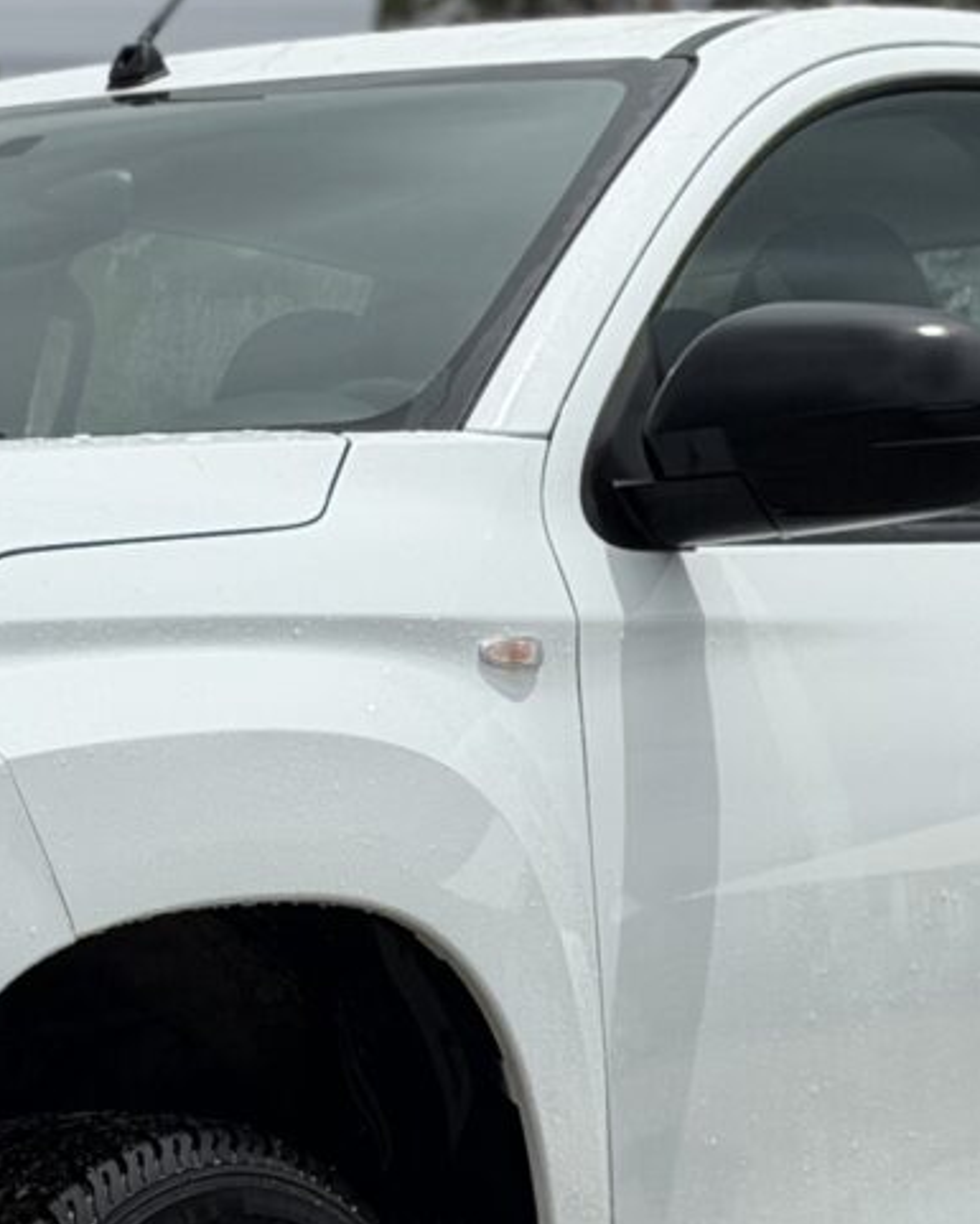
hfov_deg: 8.3
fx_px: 6778
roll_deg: +4.1
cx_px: 257
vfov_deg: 10.3
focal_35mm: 187
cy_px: 784
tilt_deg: +2.4
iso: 80
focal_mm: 6.76
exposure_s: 1/13333
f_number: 1.78
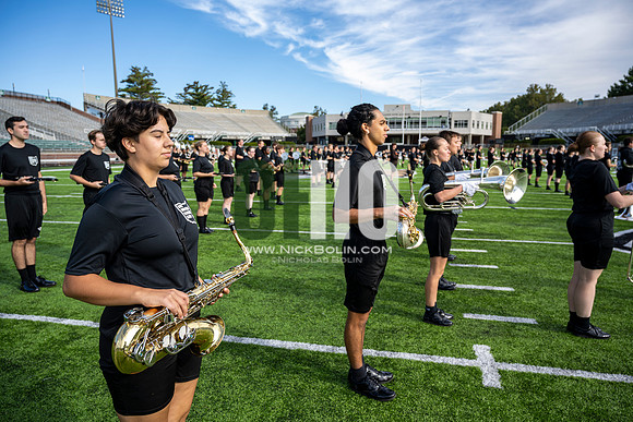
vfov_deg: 53.2
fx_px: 422
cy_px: 211
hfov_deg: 73.7
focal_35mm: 24
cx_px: 316
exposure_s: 1/250
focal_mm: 24
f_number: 4.5
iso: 80
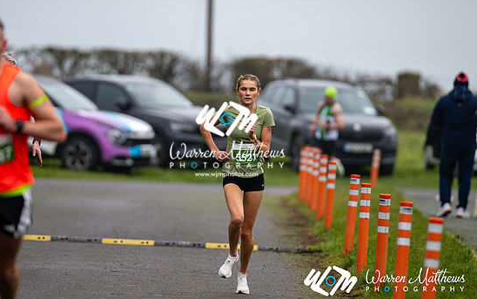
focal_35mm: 485
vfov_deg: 2.7
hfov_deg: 4.3
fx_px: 6307
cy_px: 138
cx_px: 226
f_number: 2.8
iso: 280
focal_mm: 300
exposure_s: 1/1600
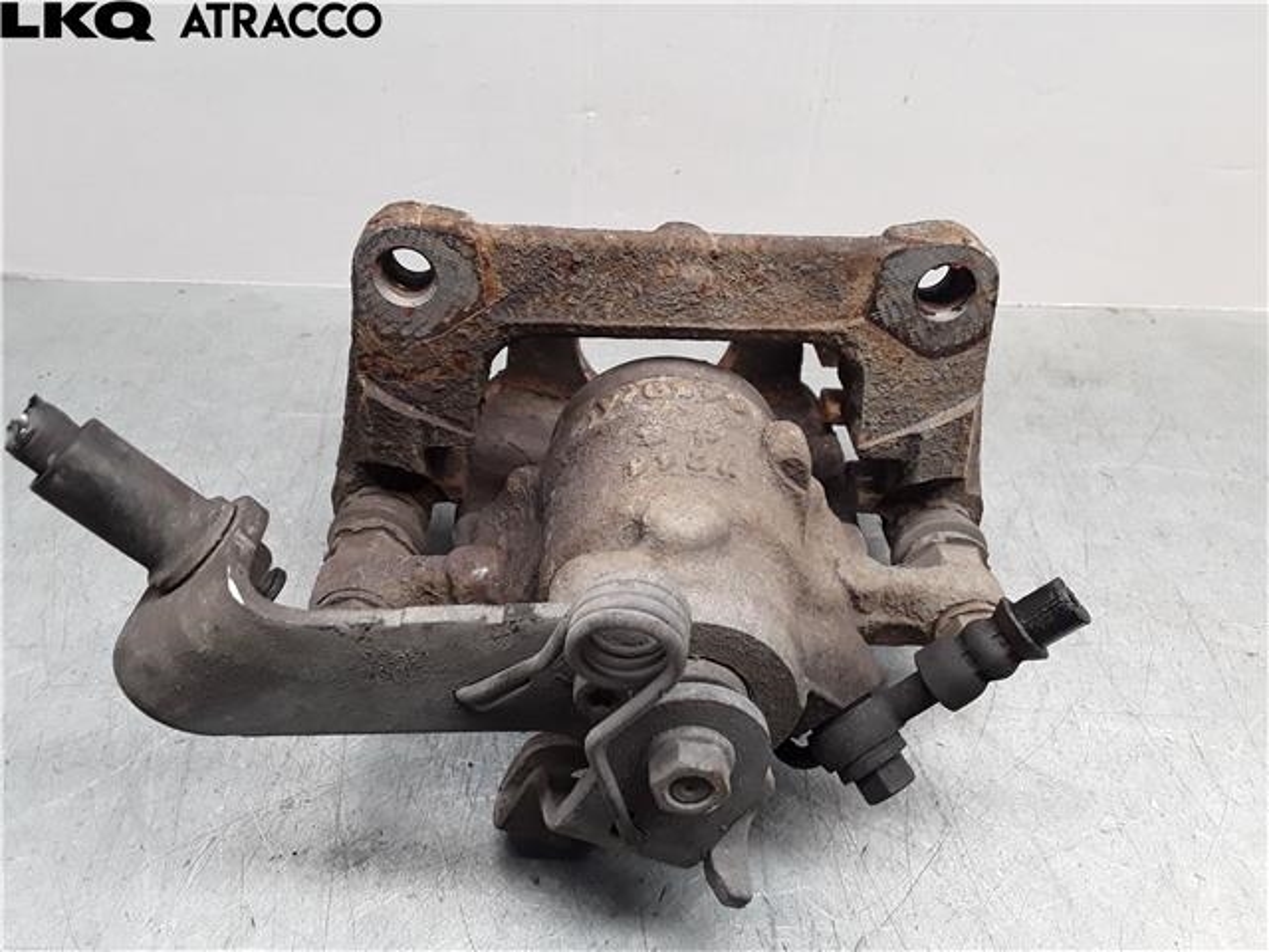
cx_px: 634
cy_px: 476
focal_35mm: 28
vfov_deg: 49.7
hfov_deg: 63.4
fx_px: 1026
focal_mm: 2.91
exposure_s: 1/50
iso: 64
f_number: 1.9
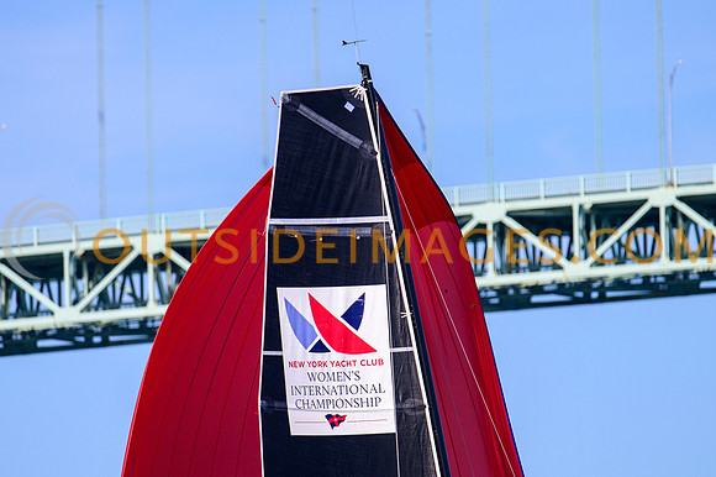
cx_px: 358
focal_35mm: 600
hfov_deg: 3.4
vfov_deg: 2.3
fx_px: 11926
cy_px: 238
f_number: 4.5
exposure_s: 1/3200
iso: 250
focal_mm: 400
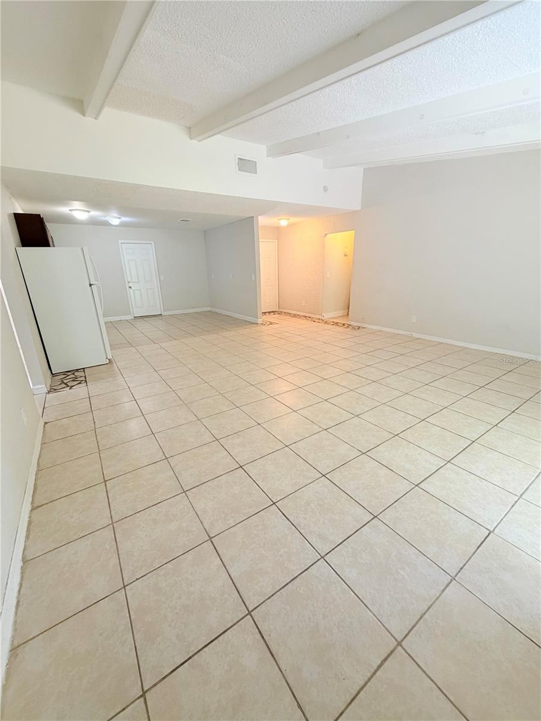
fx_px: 292
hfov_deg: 85.7
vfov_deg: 102.1
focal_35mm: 14
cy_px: 360
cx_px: 270
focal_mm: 2.22
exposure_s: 1/120
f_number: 2.2
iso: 320
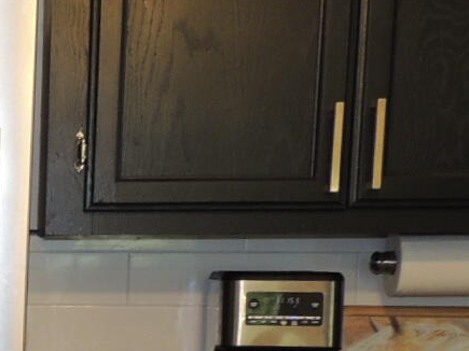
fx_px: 1395
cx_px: -322
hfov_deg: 16.6
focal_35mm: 103
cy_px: 425
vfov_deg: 13.9
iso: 200
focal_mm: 4.9
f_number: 3.1
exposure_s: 1/30
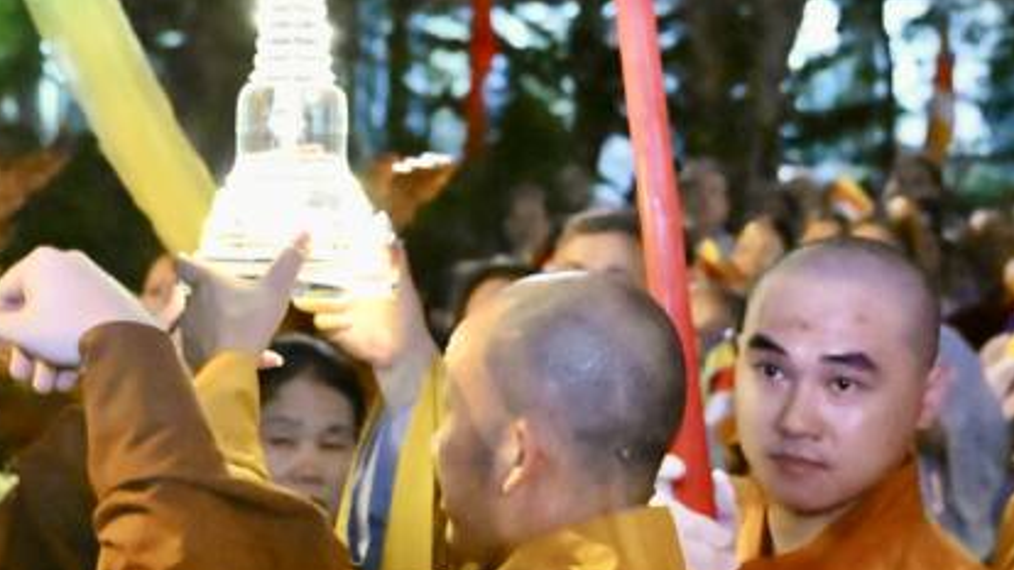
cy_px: 289
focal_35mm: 90
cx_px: 176
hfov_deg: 23.4
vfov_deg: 13.5
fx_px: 2407
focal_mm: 29.5
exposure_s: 1/200
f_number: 2.8
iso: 32000
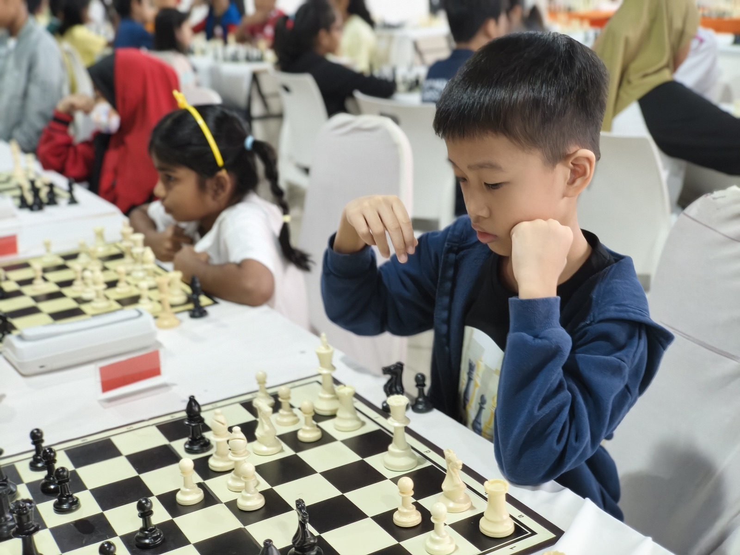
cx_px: 370
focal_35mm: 46
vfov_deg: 31.5
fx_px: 983
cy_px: 278
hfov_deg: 41.2
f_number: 1.9
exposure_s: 1/99.5
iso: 1600
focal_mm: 7.1
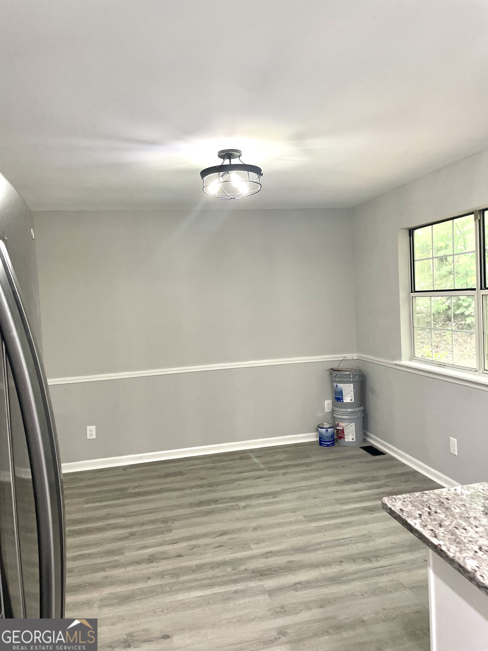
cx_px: 244
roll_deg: +3.1
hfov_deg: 53.1
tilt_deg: -2.5
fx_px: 489
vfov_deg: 67.3
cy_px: 326
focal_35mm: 26
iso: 160
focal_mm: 4.2
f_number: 1.6
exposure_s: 1/60
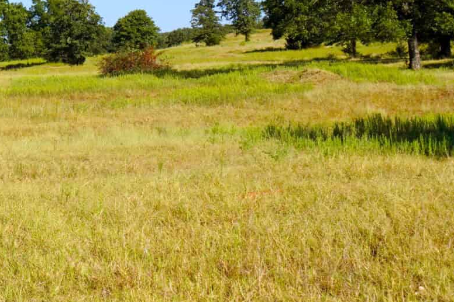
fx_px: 1248
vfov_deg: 13.8
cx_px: -165
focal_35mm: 99
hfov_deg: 18.8
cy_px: 83
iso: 100
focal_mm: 20
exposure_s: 1/160
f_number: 10
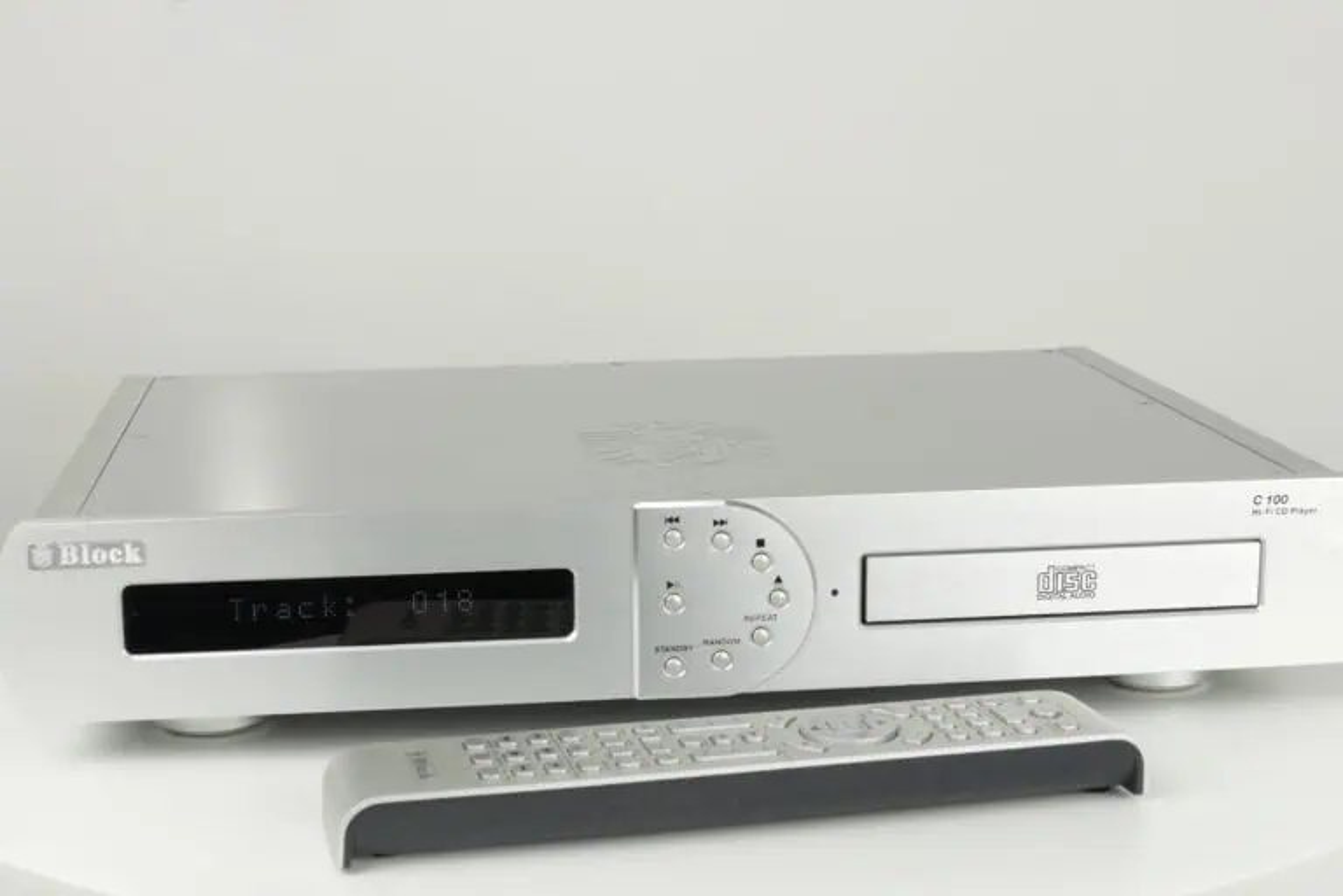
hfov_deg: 32.9
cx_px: 672
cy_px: 448
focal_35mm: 61
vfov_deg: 22.3
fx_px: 2275
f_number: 6.3
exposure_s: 1/25
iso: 125
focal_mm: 22.2
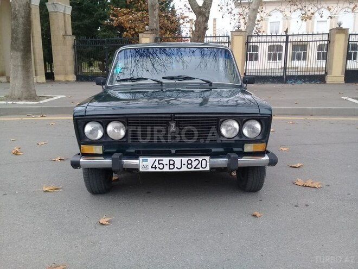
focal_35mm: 31
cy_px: 134
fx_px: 321
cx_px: 179
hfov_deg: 58.4
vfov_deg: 45.4
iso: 64
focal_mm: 3.3
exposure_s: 1/33
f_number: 2.2
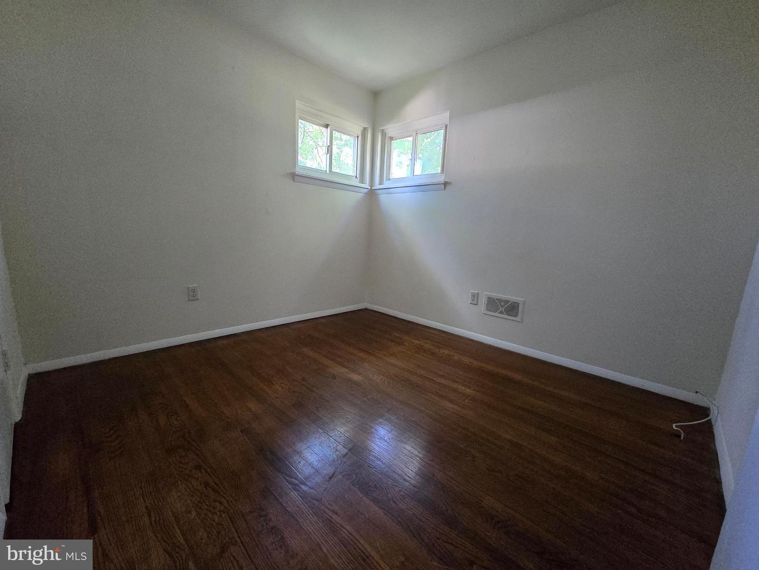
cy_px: 285
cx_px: 380
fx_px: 285
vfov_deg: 89.9
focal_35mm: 13
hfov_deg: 106.2
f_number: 2.2
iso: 1000
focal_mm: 2.2
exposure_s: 1/60
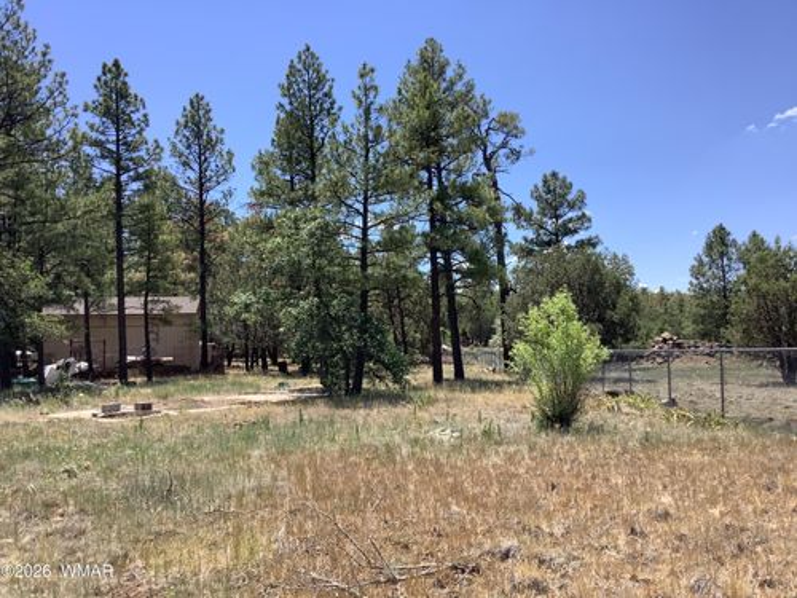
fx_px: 714
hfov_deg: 58.4
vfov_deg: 45.4
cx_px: 398
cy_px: 299
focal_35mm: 31
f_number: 2.4
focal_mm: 3.3
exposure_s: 1/867
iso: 25
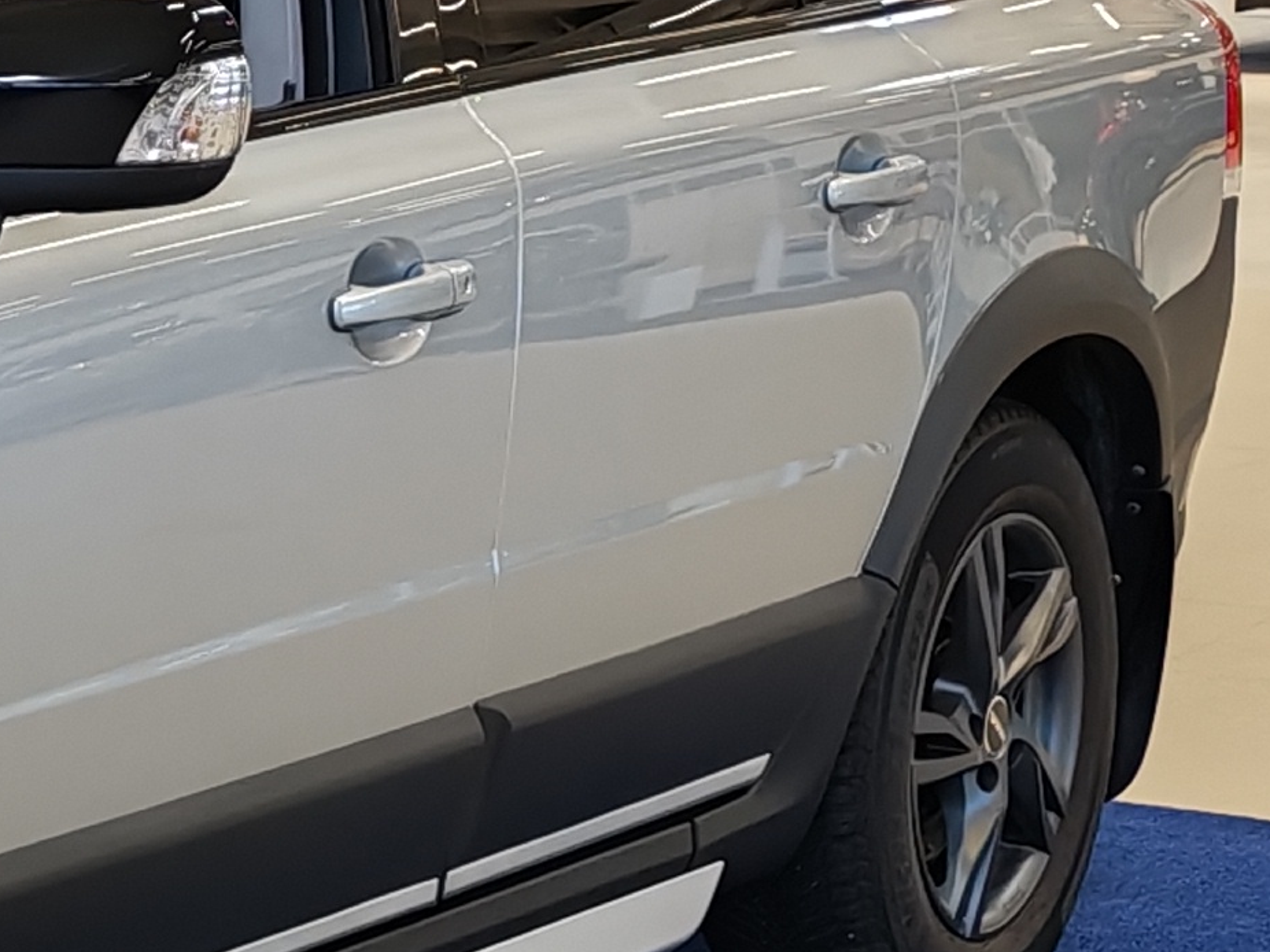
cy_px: 737
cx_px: -994
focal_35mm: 146
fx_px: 5355
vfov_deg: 10.1
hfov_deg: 12.4
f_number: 1.9
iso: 160
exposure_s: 1/100
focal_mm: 6.12
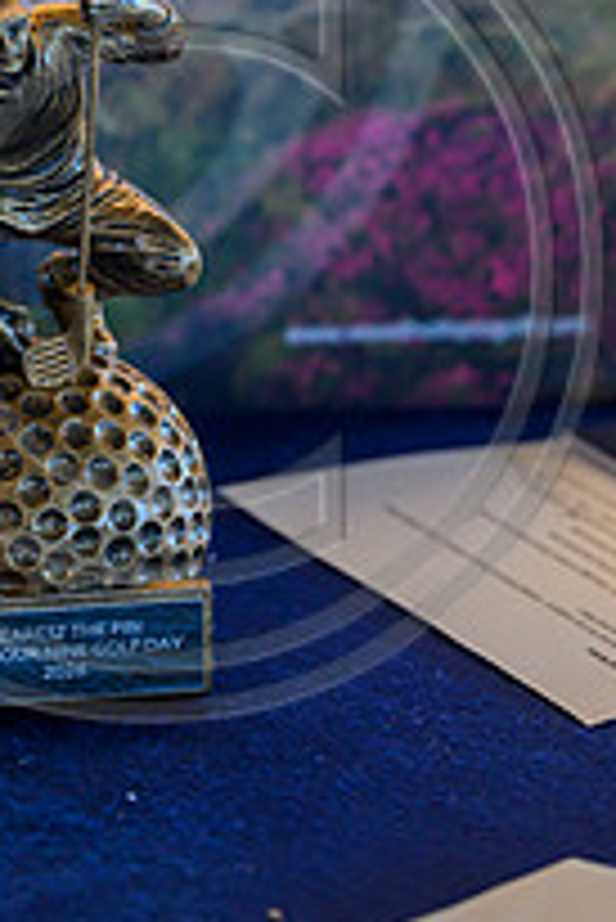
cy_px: 265
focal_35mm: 204
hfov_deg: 6.7
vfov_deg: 10.1
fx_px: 5227
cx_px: 148
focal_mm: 93
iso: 2000
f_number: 3.5
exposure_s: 1/320
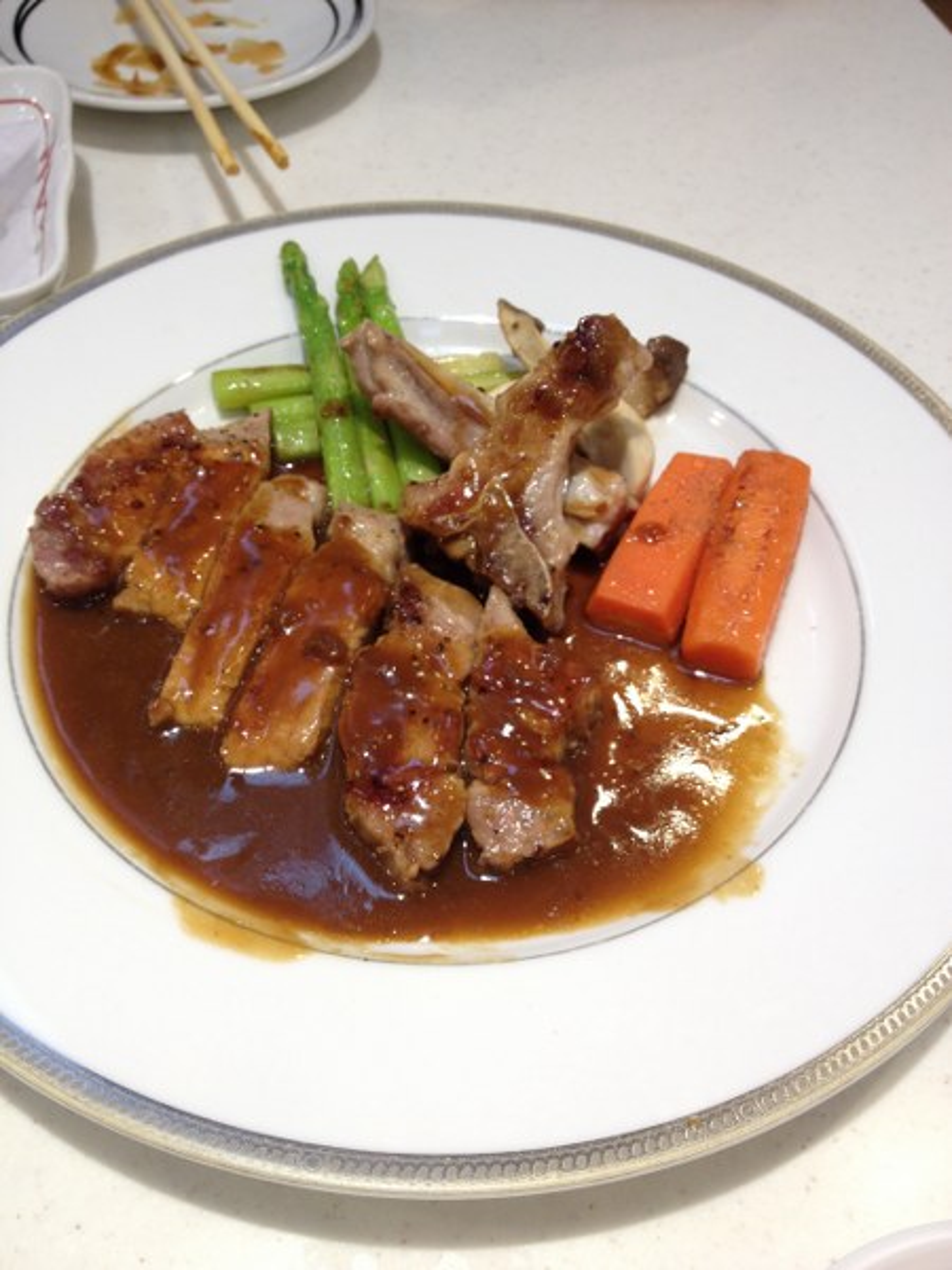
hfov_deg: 40.7
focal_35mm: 35
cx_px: 476
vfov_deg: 52.6
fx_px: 1283
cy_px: 635
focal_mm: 4.28
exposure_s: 1/20
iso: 64
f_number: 2.4
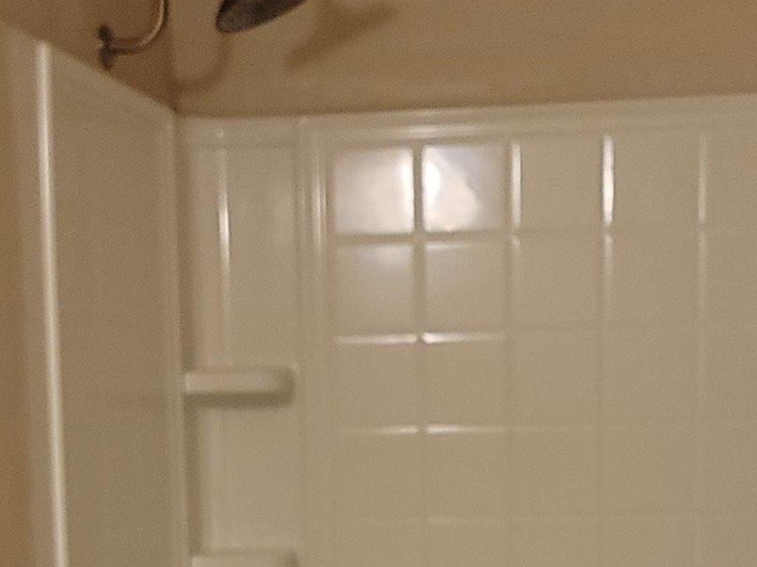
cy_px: 735
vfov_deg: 15.6
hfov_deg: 21.8
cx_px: 359
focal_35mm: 90
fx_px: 1968
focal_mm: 6.7
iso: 200
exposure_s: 1/60
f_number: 1.8
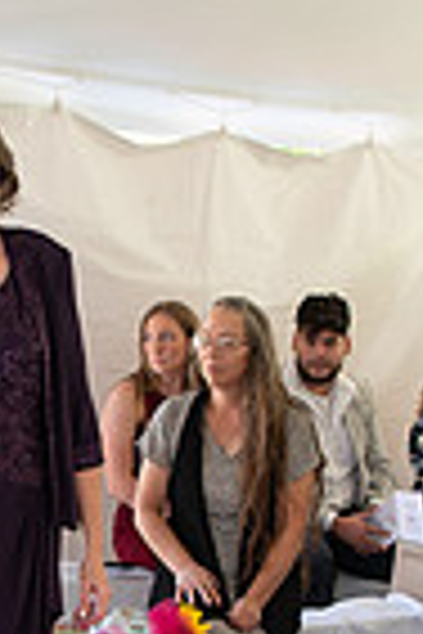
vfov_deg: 19.4
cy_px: 522
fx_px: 1833
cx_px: -27
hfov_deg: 13.0
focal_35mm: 104
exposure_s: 1/200
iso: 320
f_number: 3.2
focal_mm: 24
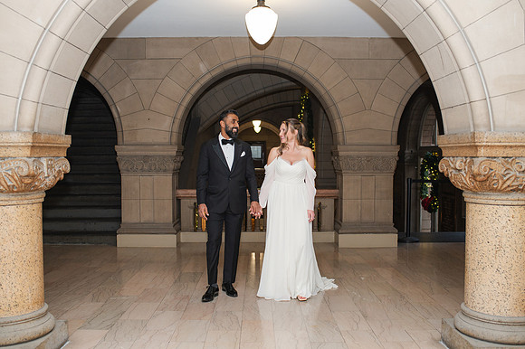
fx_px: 522
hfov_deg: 53.4
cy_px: 174
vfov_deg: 37.0
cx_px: 262
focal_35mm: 36
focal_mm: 35
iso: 1000
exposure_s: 1/200
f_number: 3.5
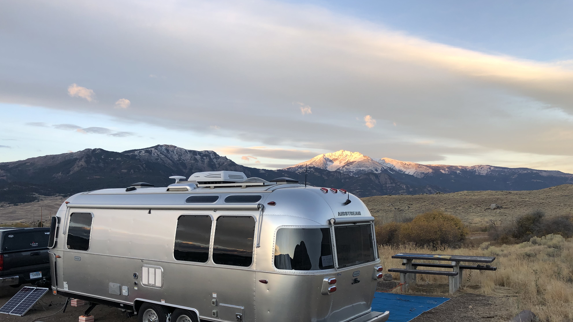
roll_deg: +0.1
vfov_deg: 37.5
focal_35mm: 31
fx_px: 471
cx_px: 282
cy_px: 206
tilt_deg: +1.6
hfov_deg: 62.6
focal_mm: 4
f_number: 1.8
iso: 20
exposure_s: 1/173
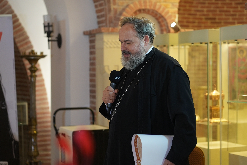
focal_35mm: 85
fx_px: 583
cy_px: 82
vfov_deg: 16.1
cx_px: 124
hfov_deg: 23.9
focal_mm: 85
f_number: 2.8
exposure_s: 1/160
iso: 2000
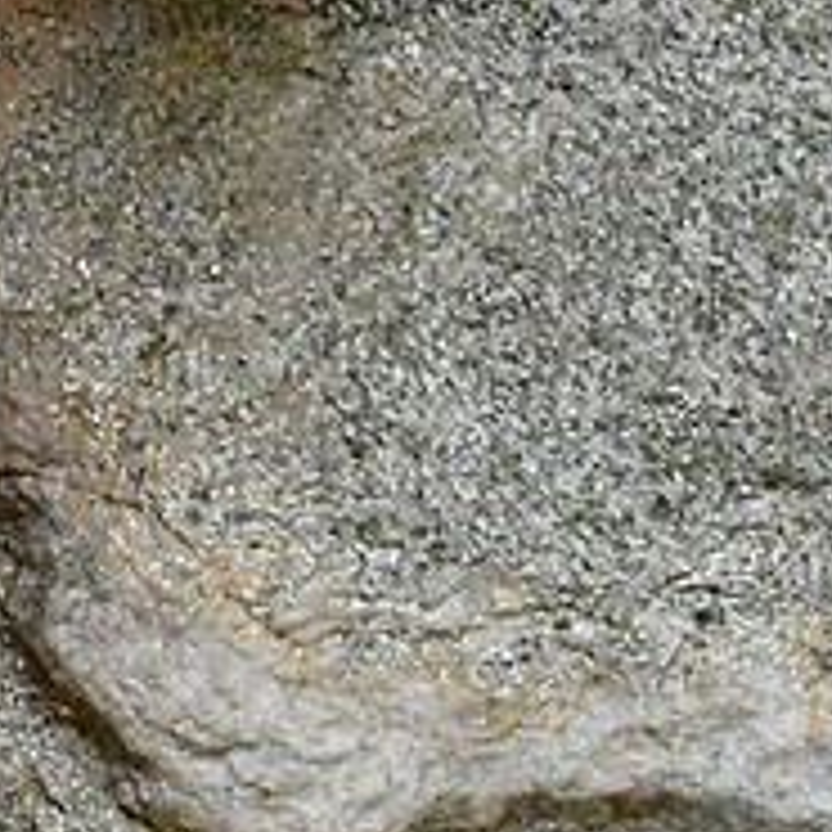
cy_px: 926
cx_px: -1250
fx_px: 9490
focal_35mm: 349
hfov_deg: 4.9
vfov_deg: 5.0
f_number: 16
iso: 1400
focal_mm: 46
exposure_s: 1/80
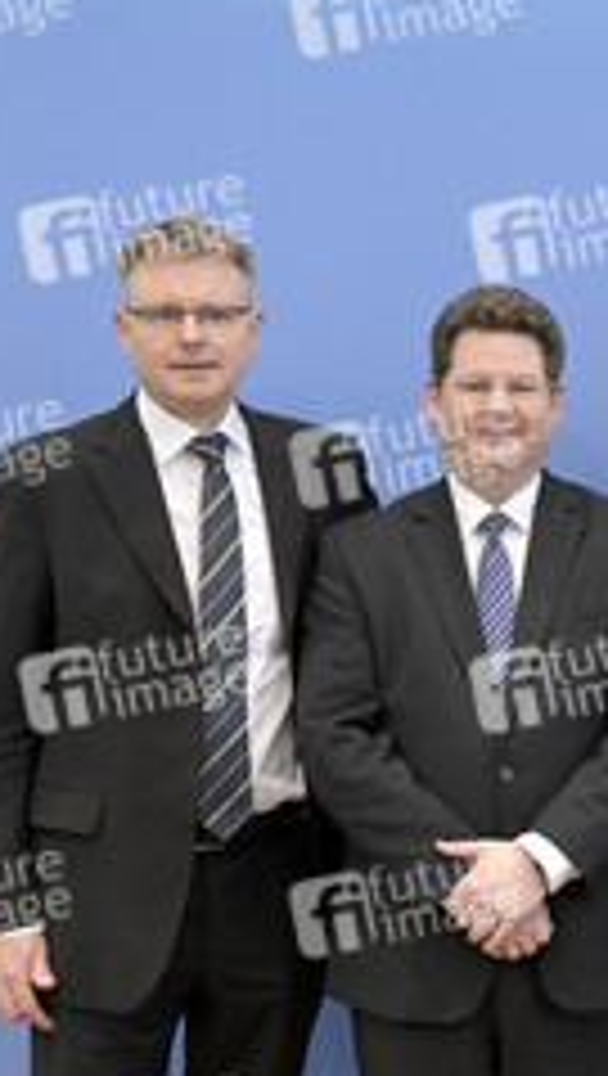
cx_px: 917
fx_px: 2028
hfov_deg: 15.7
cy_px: 567
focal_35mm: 71
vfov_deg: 29.7
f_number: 5
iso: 3200
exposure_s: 1/400
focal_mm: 36
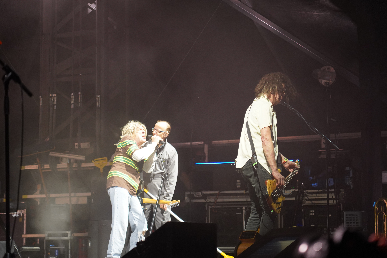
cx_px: 194
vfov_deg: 13.0
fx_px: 1129
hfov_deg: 19.5
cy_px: 129
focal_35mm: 105
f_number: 4
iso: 2500
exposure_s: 1/160
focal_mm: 105
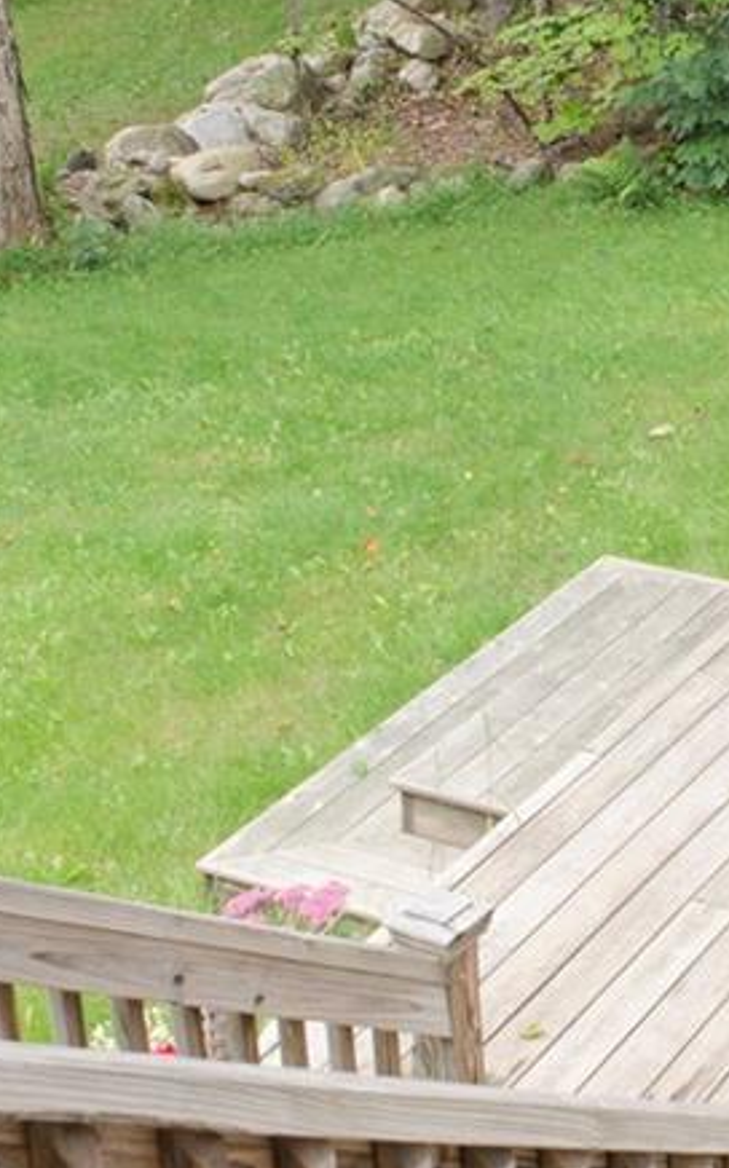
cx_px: 667
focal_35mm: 86
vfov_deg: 24.1
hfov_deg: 15.0
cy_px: 642
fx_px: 2737
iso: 200
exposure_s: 1/25
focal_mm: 24
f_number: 11
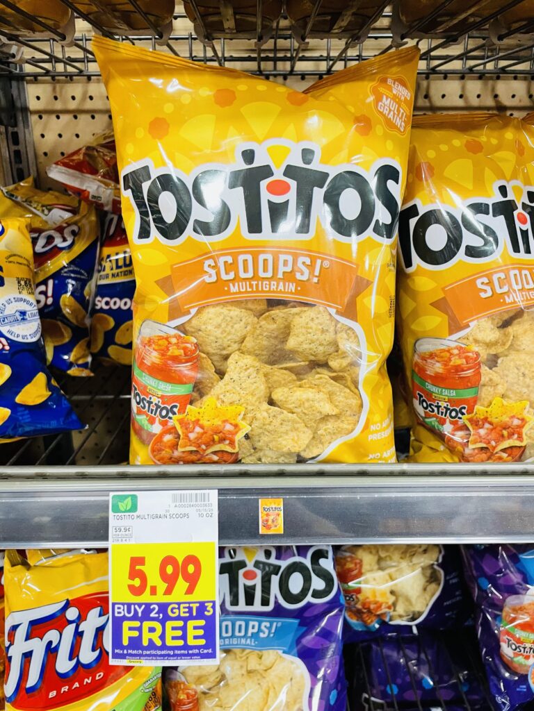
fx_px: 535
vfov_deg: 67.3
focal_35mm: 26
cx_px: 267
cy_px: 356
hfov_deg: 53.1
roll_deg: +0.6
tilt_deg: -19.4
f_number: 1.6
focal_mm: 4.2
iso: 160
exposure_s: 1/60
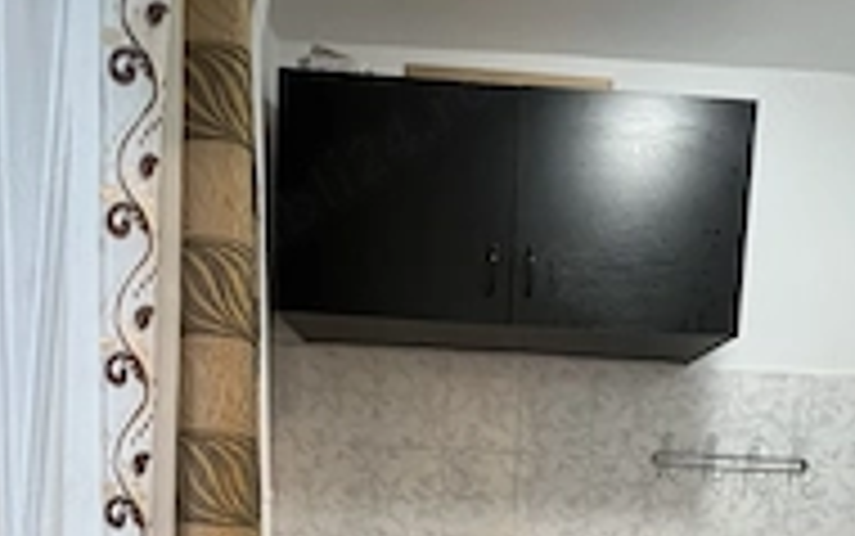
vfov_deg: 36.5
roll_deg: -2.5
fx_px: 676
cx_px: 486
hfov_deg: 64.3
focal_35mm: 29
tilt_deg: -7.1
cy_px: 590
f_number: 1.8
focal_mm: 1.57
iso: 500
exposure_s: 1/50
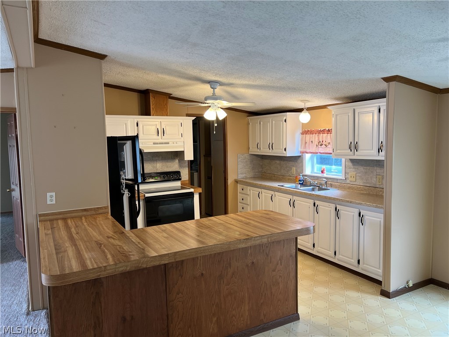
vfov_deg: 53.1
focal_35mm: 26
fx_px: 337
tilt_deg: -3.3
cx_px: 224
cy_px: 168
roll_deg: +0.8
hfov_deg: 67.3
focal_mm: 5.7
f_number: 1.5
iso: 80
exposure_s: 1/60
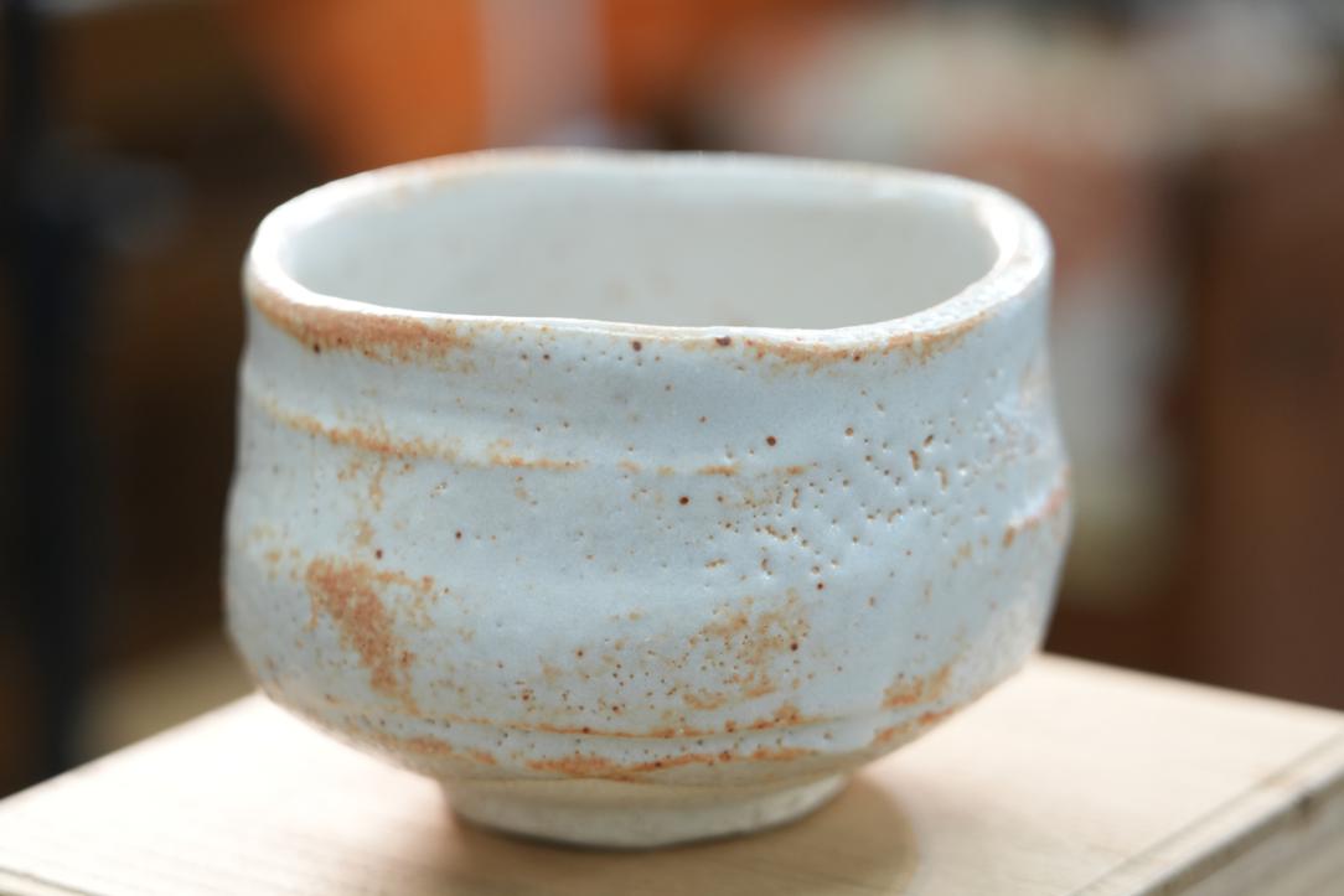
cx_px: 672
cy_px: 448
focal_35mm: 101
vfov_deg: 13.6
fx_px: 3771
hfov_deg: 20.2
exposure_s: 1/125
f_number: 4
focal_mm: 101
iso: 1600
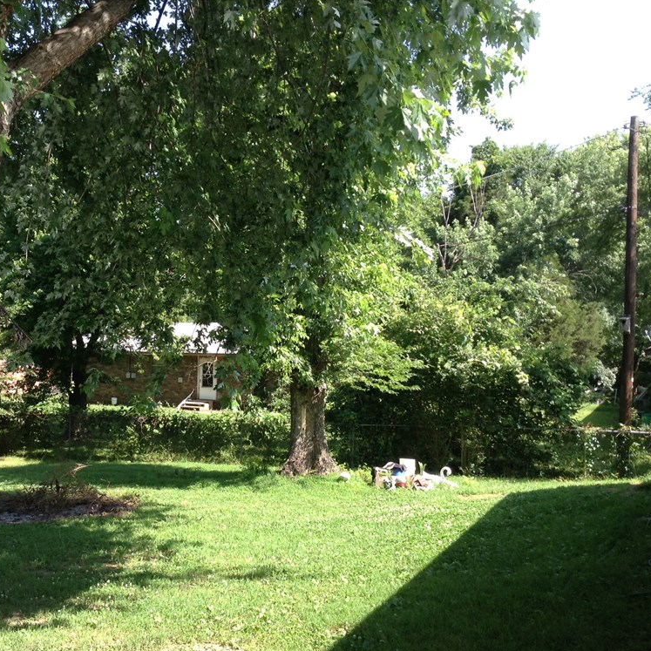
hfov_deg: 41.4
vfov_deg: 41.9
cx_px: 230
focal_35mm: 40
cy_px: 332
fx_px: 851
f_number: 2.4
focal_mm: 3.3
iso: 25
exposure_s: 1/219
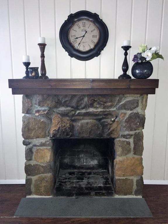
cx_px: 84
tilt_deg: -9.3
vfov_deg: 61.7
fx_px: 188
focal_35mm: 29
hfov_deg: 48.2
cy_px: 112
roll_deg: +0.1
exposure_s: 1/16
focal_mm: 4.15
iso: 250
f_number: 2.2
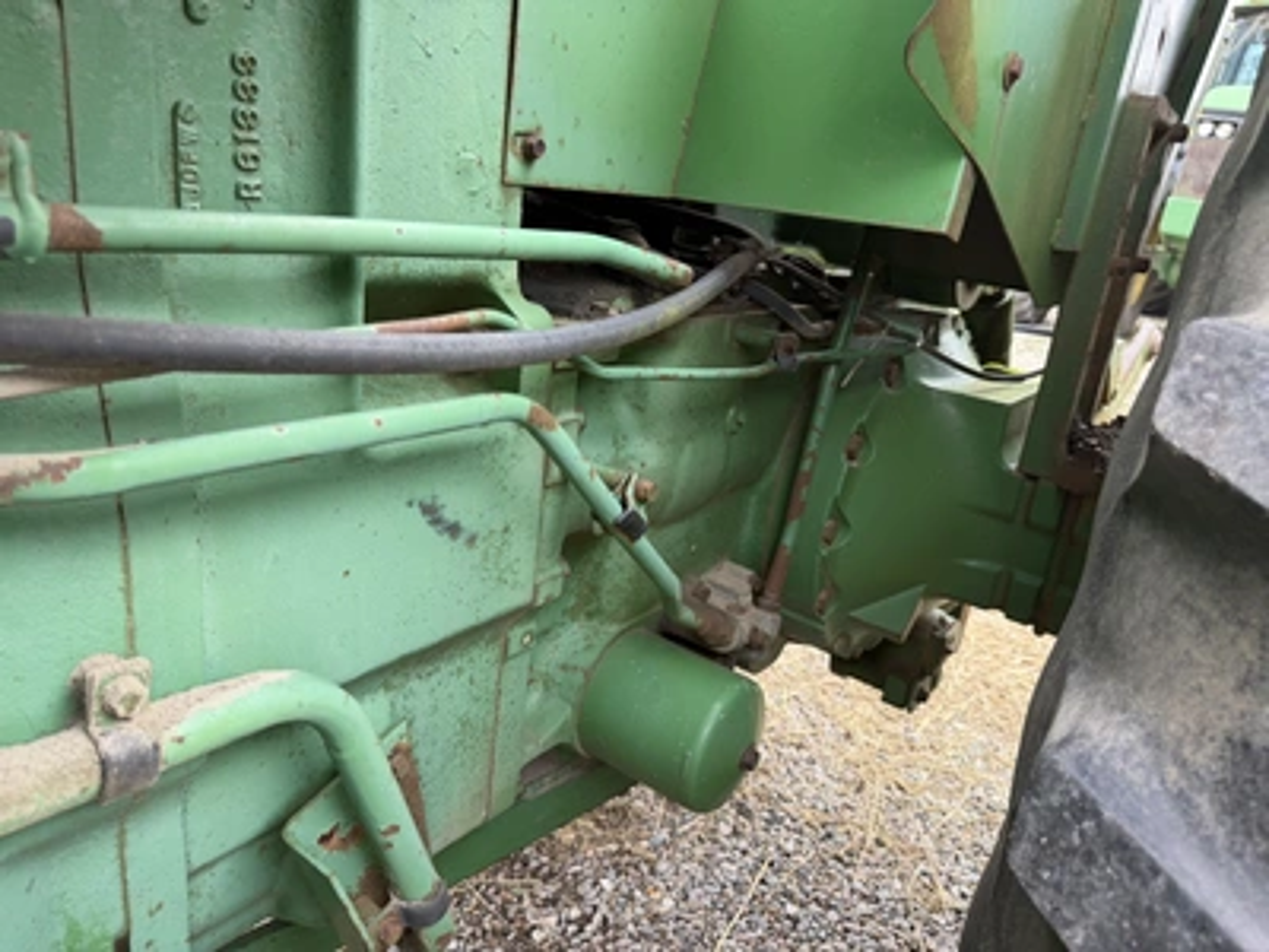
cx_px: 634
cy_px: 476
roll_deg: -8.6
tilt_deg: -17.4
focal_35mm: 24
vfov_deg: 56.8
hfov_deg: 71.6
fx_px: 880
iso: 64
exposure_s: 1/139
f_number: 1.78
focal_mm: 6.76
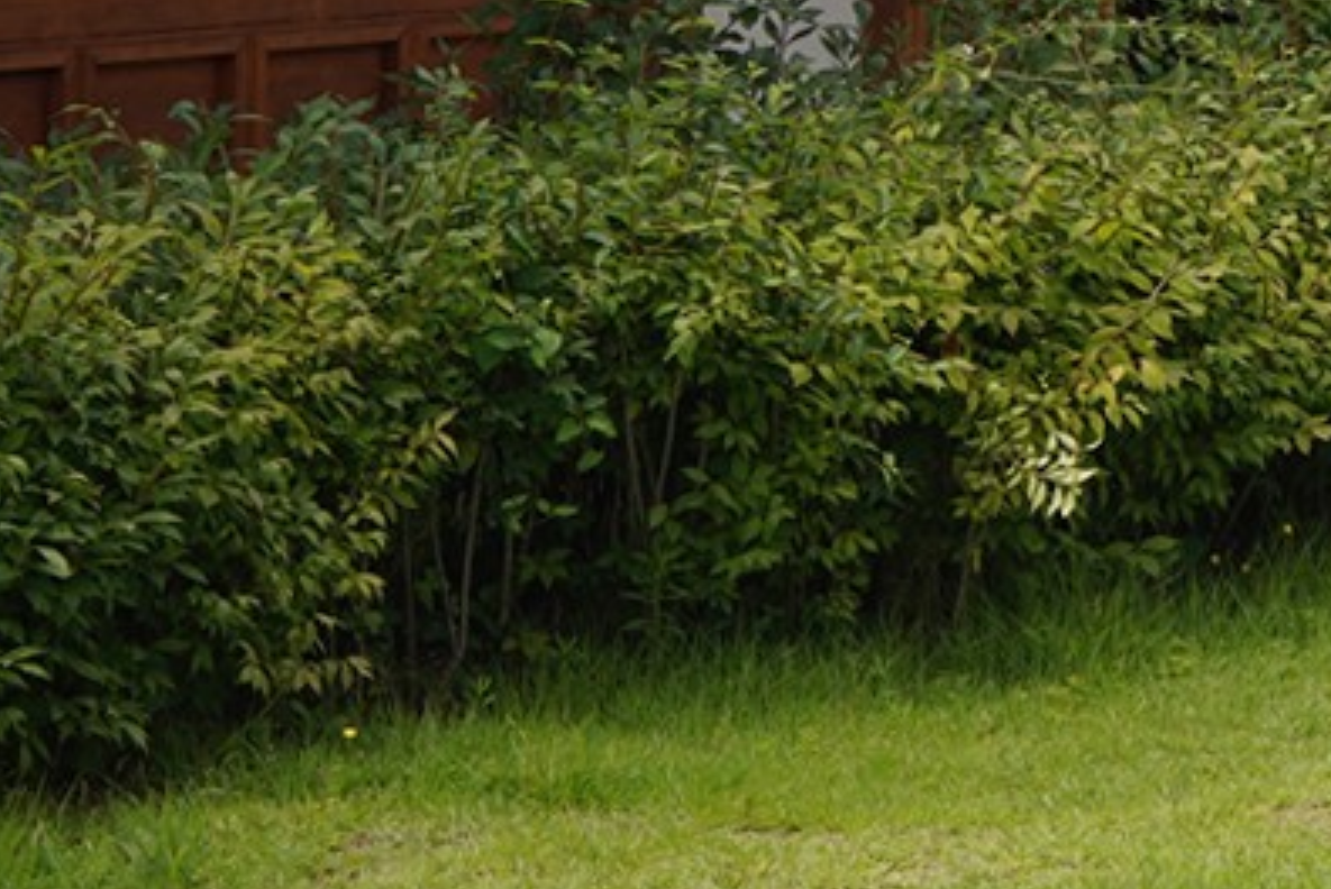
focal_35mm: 177
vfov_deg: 7.5
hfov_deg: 10.8
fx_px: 6549
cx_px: 2446
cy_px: -896
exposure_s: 1/100
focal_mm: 35
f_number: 9
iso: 100
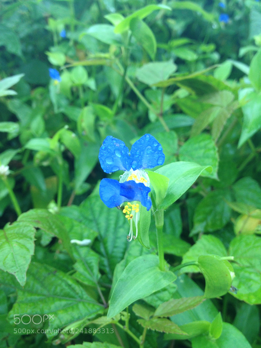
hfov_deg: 40.7
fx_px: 352
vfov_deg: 52.6
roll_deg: +9.4
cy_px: 174
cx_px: 130
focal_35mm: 35
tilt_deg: -14.9
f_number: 2.4
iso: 64
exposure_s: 1/120
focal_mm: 4.28
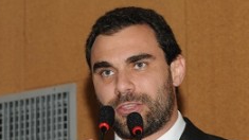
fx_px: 1531
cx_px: 131
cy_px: 107
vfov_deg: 5.2
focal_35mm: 232
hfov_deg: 9.3
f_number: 10
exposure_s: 1/250
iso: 2000
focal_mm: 116
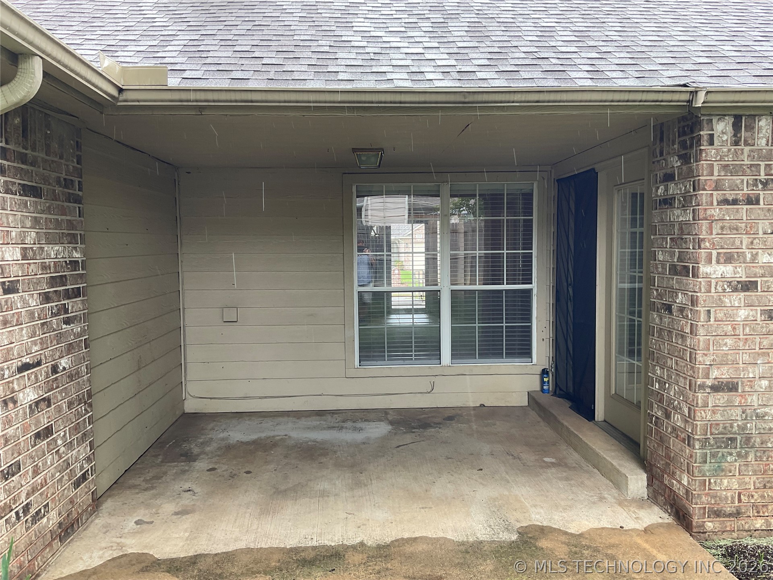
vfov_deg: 48.2
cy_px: 290
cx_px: 386
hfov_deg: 61.7
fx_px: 648
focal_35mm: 29
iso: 25
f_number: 1.8
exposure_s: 1/122
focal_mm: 3
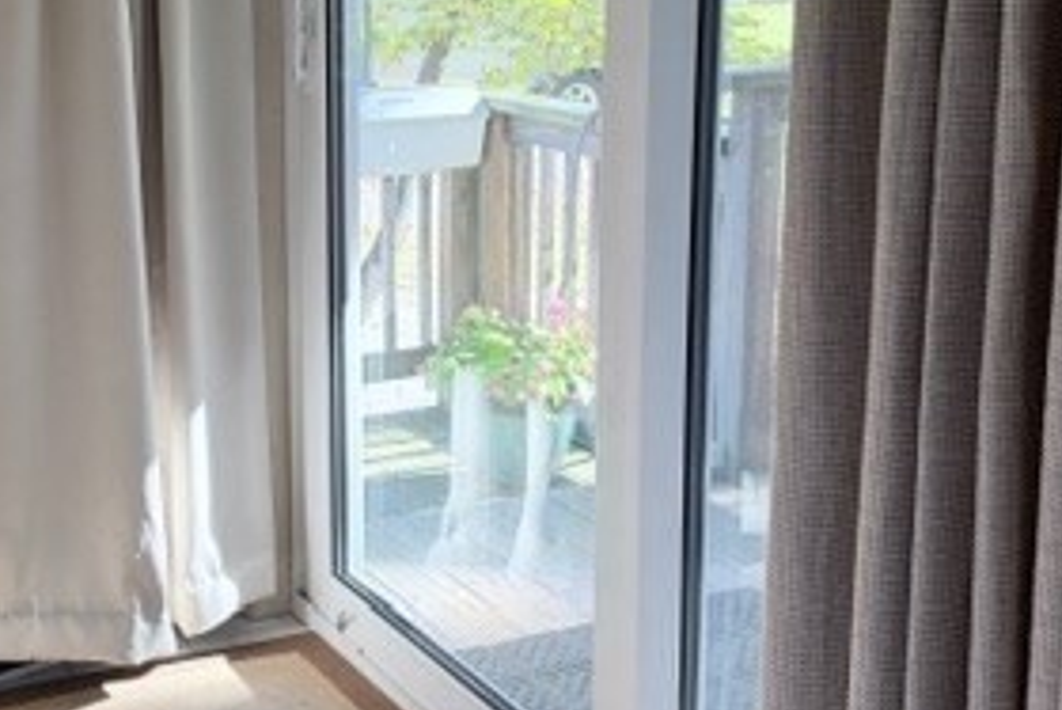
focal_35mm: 57
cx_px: 292
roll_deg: +0.9
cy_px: 224
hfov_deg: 34.4
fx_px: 1682
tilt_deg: -10.5
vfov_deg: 23.7
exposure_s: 1/163
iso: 160
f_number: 1.8
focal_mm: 6.93
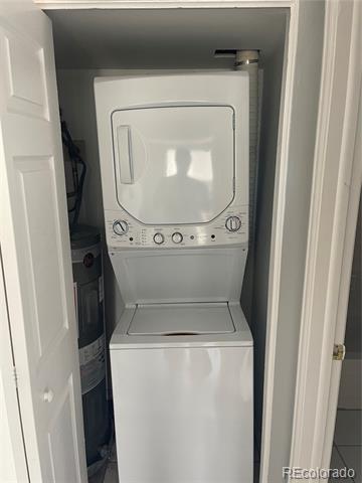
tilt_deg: -13.8
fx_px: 349
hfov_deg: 54.9
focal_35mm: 25
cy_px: 242
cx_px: 181
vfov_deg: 69.4
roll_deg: +0.3
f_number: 1.6
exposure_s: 1/60
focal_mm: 5.1
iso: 160
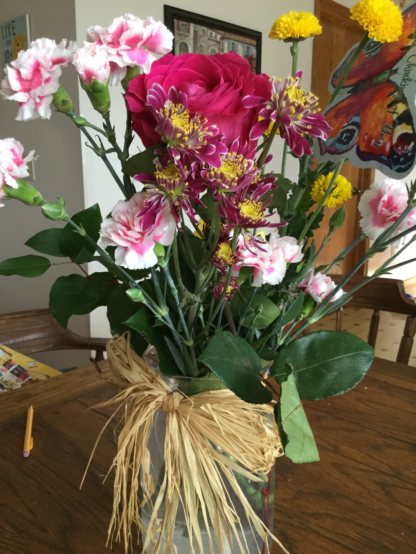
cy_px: 277
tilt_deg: -13.3
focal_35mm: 31
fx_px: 497
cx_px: 208
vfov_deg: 58.4
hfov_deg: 45.4
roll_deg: +0.0
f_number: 2.4
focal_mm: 3.3
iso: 80
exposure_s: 1/30
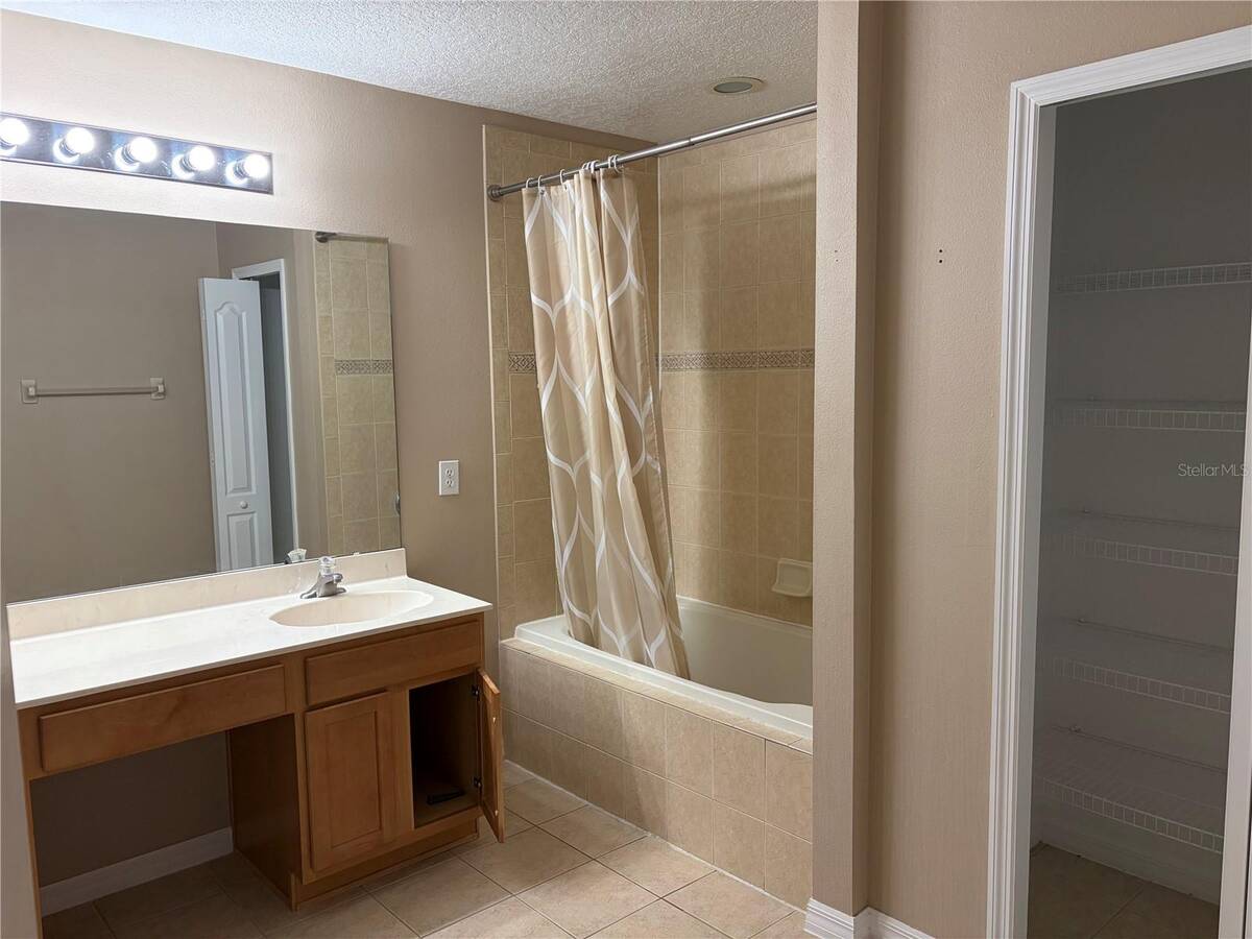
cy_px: 470
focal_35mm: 26
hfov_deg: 67.3
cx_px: 626
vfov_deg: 53.1
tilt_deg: -6.0
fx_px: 940
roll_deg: +0.6
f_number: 1.6
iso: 160
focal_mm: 5.96
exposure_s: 1/120
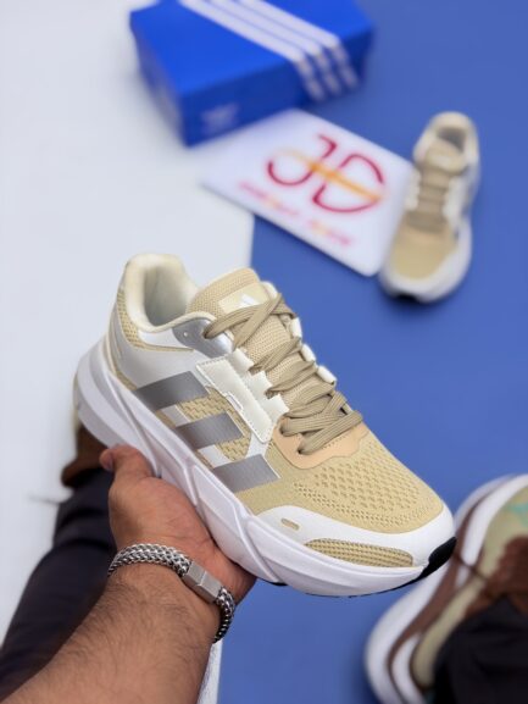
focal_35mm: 48
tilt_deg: -56.6
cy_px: 352
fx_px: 976
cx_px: 264
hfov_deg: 30.3
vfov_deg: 39.6
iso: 64
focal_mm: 6.76
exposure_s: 1/444
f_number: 1.78
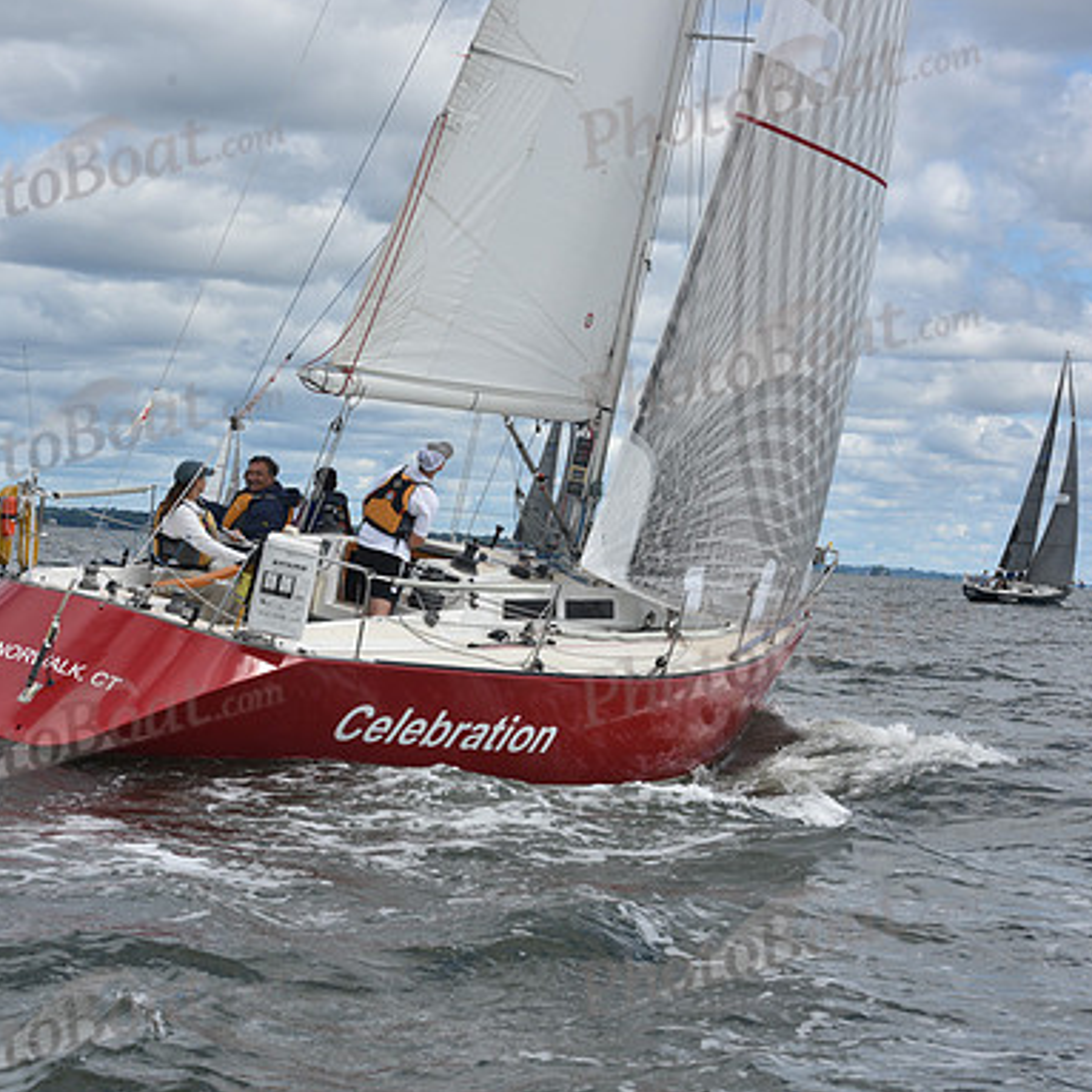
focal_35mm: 90
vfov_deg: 19.3
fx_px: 3212
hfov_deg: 19.3
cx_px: 433
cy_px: 546
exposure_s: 1/800
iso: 250
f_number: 10
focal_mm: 70
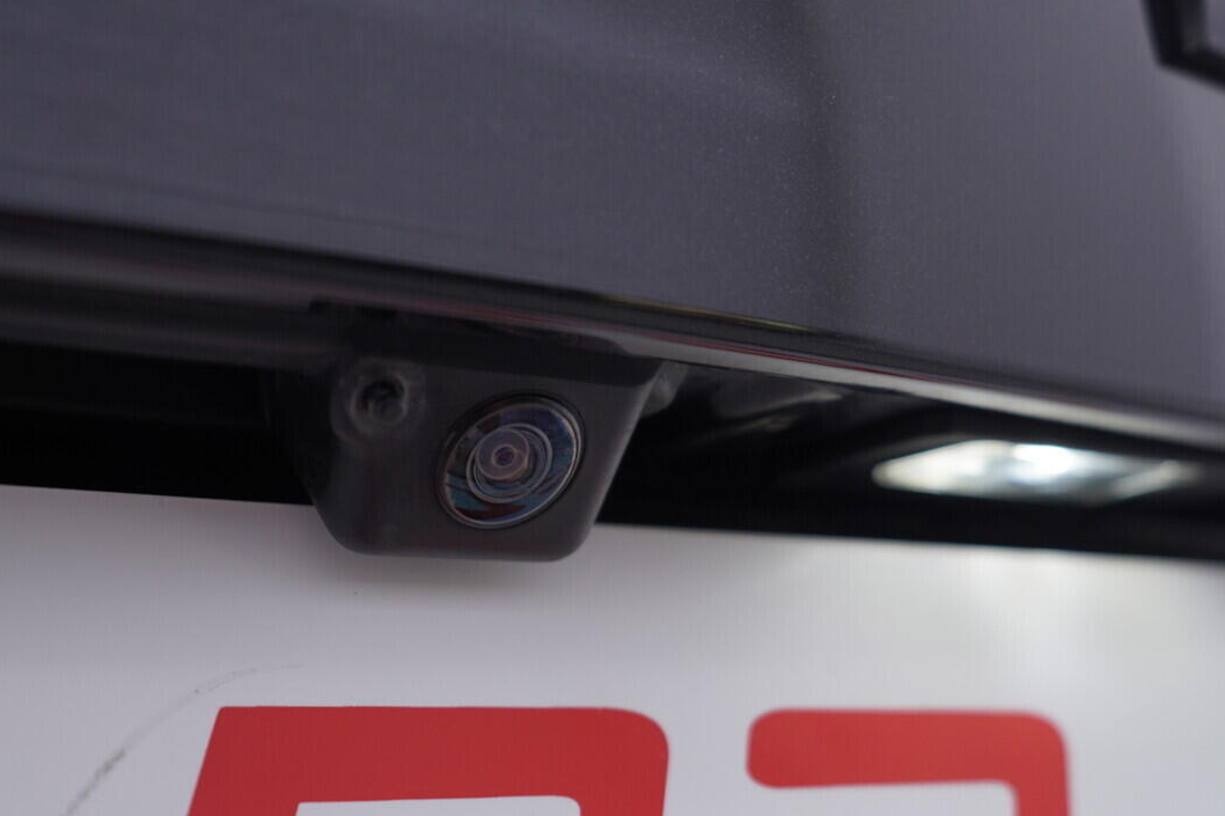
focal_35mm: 49
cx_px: 512
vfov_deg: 27.5
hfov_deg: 40.2
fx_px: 1667
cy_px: 448
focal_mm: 24
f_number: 3.5
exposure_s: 1/60
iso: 125
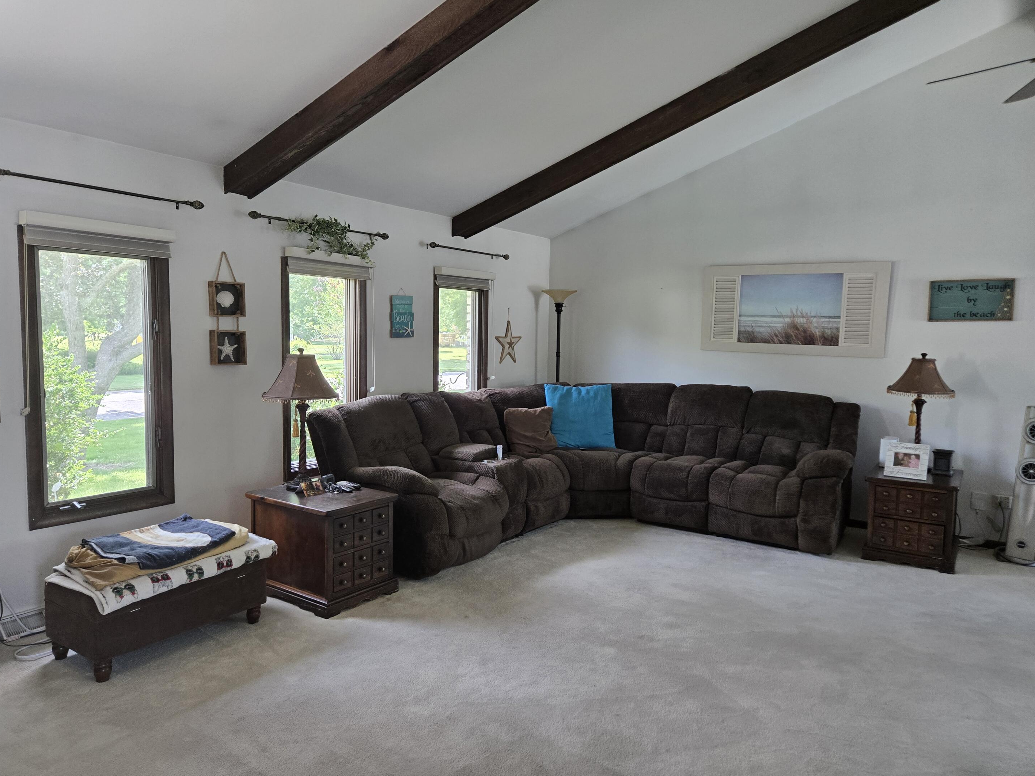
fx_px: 718
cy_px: 386
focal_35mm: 24
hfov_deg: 71.6
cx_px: 495
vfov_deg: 56.8
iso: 160
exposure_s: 1/120
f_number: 1.8
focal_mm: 5.4
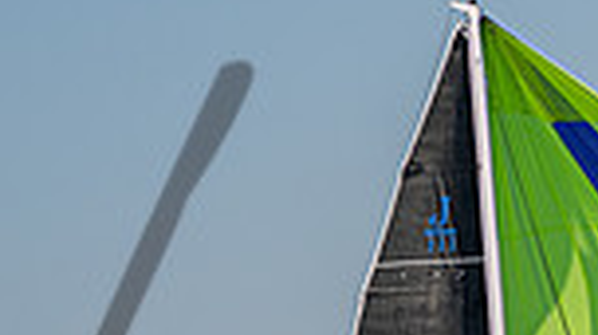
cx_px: 848
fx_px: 11591
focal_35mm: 732
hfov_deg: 2.9
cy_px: 407
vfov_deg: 1.7
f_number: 4.8
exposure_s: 1/4000
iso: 400
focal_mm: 135
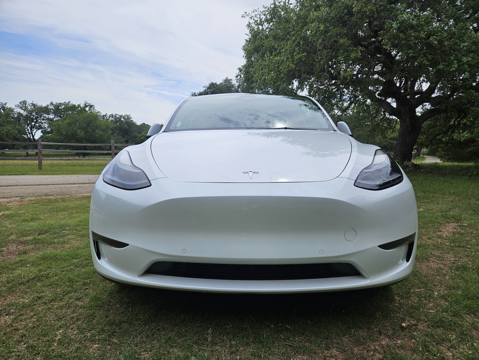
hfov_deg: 73.9
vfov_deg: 58.9
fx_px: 318
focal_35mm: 23
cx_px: 240
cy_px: 180
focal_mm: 5.4
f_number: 1.8
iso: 25
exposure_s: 1/2359
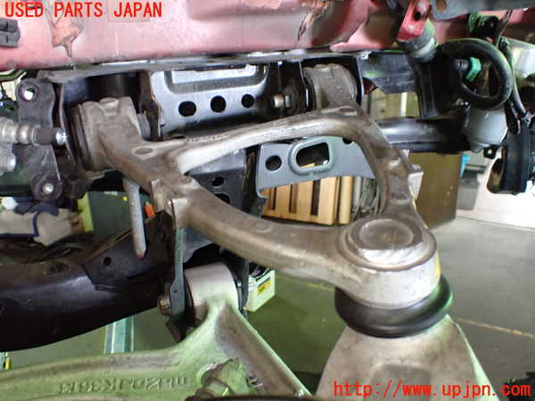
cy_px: 200
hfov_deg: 60.0
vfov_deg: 46.8
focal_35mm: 30
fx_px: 464
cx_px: 268
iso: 800
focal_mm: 5.4
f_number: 2.3
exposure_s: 1/40
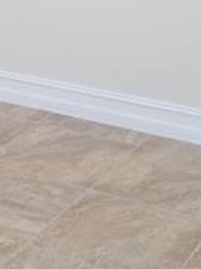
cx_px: -44
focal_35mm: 110
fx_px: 854
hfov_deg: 13.1
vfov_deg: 17.0
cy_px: -62
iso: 100
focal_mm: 4.2
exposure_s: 1/60
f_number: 1.7
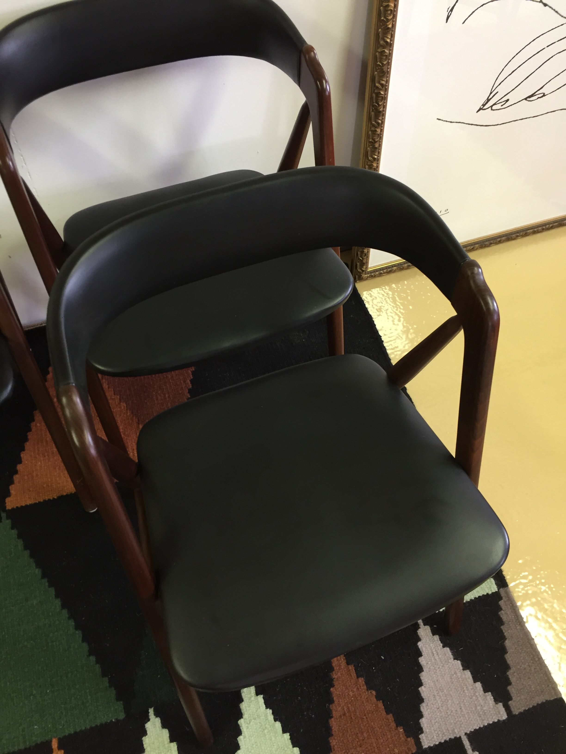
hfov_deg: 48.2
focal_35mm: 29
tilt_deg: -57.3
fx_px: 632
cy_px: 377
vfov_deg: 61.7
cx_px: 283
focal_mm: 4.15
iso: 125
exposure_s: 1/33
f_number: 2.2
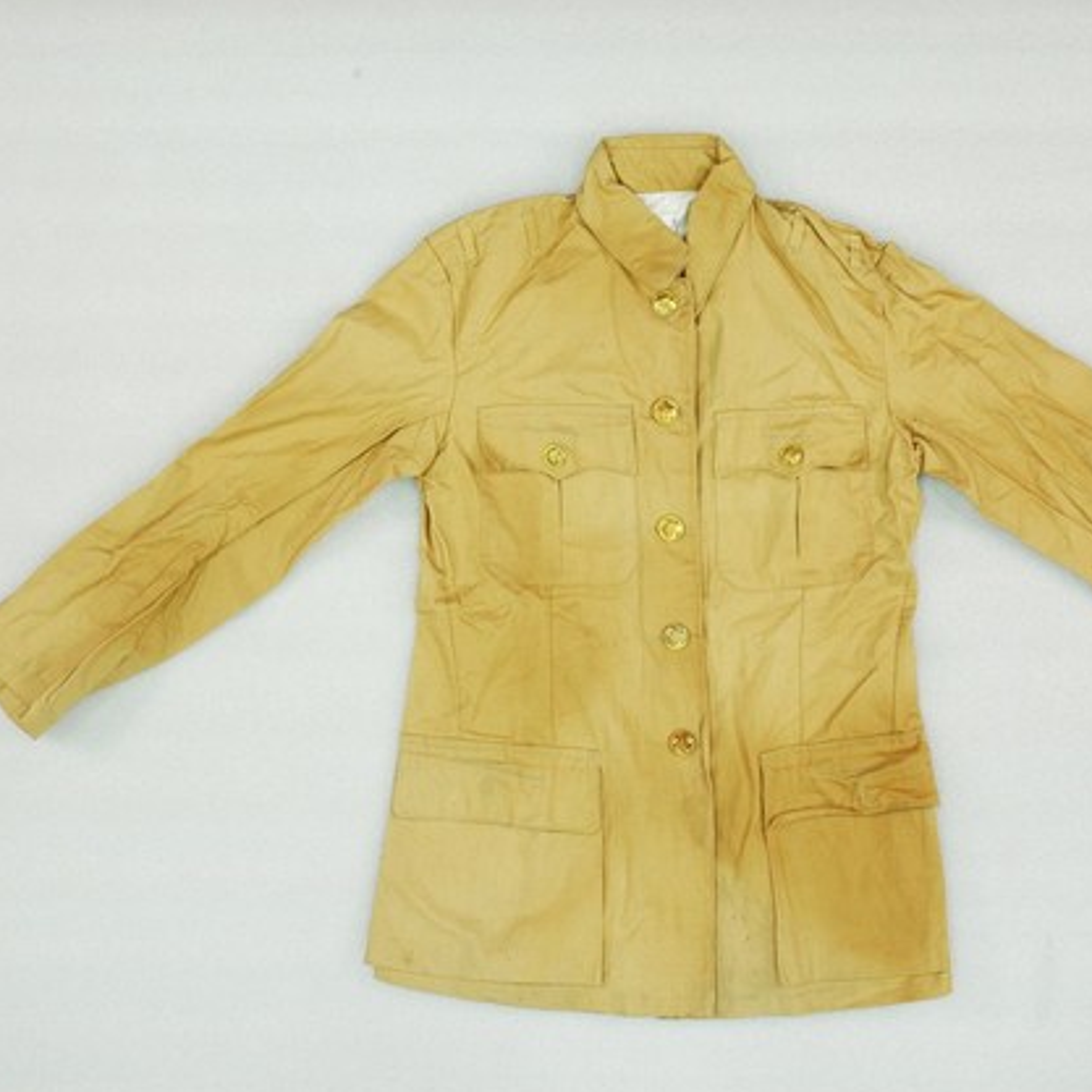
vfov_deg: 30.2
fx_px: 2022
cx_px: 644
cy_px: 554
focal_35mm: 57
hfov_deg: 30.2
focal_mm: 29
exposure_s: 1/6
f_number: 8
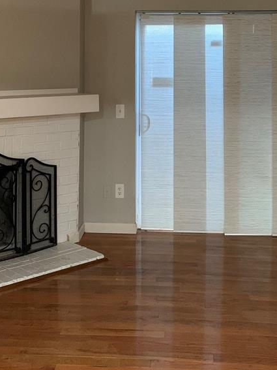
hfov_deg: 26.5
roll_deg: +0.1
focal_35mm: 55
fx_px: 587
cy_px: 57
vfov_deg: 33.6
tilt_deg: +1.1
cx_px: 145
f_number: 1.8
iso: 400
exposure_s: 1/30
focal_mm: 4.25
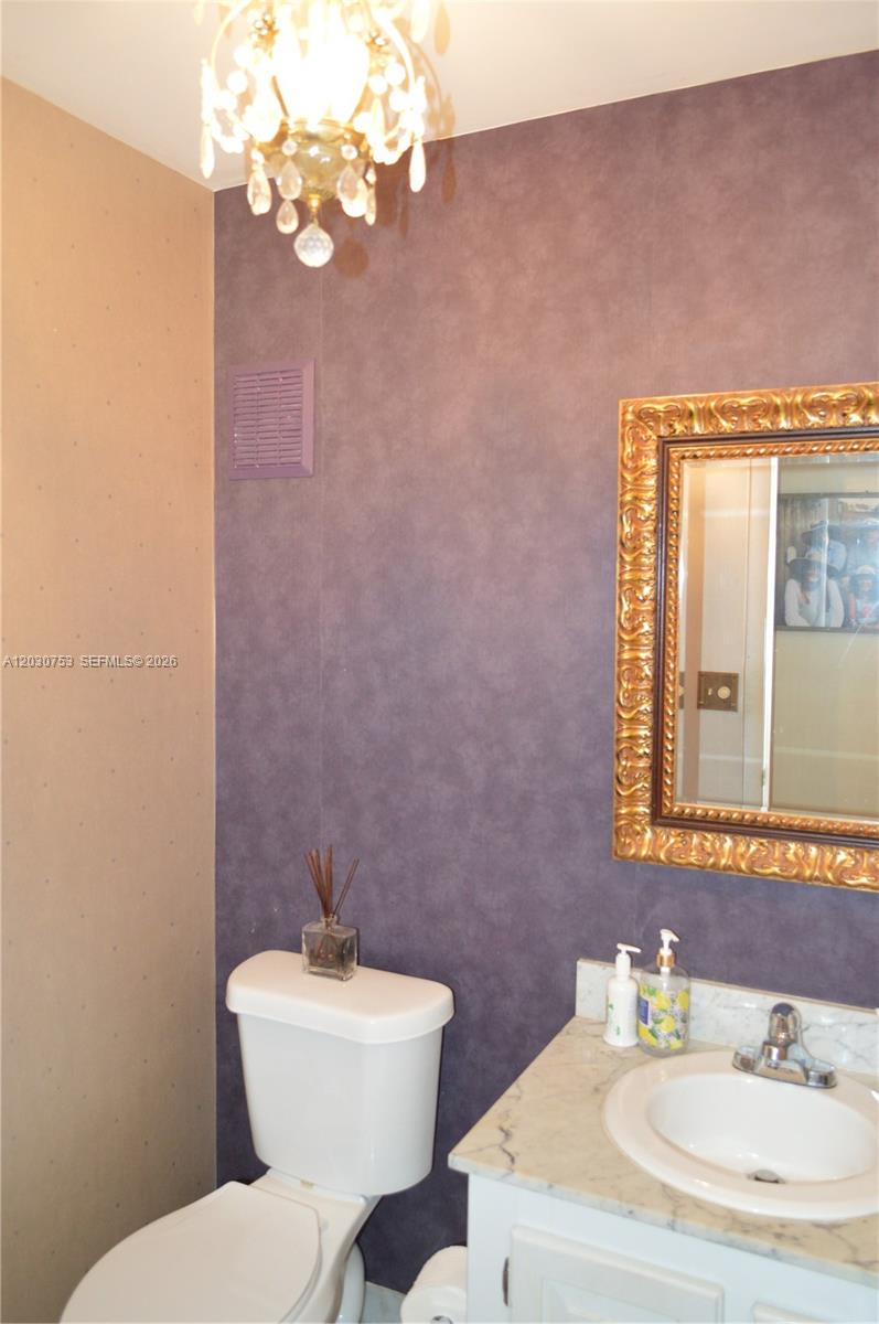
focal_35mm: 27
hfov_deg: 47.8
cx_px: 440
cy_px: 662
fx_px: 991
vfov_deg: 67.4
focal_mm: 18
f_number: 3.5
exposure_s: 1/60
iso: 1400
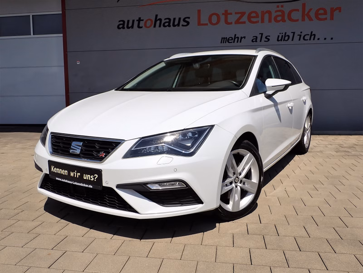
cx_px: 182
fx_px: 315
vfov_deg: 46.8
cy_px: 136
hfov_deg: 60.0
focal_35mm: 30
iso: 100
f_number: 9
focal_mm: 5.4
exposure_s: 1/250
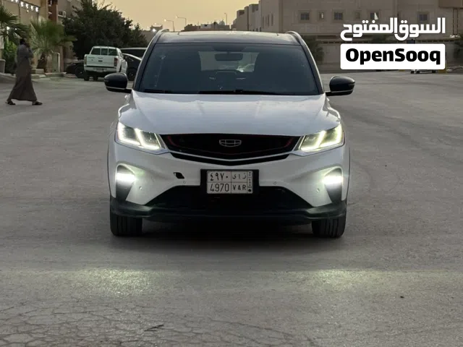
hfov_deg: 36.8
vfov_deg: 28.0
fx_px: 696
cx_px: 232
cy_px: 174
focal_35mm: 52
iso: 200
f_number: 1.6
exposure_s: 1/38
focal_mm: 5.96
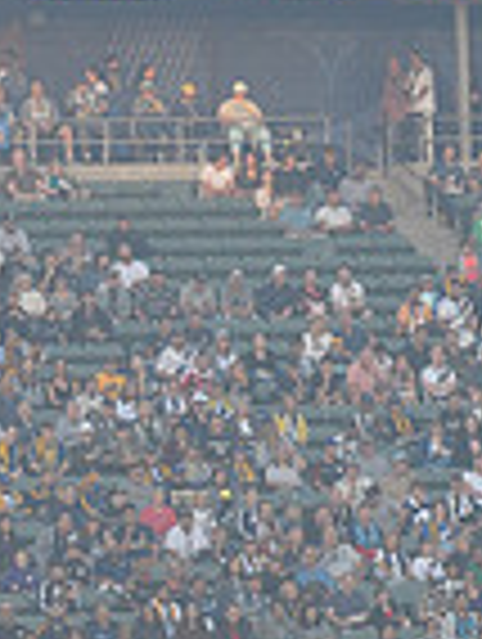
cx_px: 401
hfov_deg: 3.5
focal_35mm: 431
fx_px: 7978
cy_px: 189
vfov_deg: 4.6
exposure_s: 1/1250
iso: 800
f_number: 2.8
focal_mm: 110
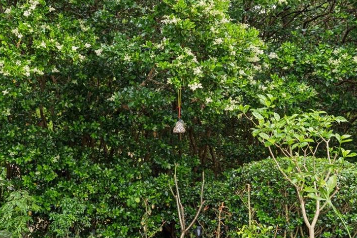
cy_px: 153
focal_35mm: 48
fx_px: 479
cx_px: 65
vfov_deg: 27.8
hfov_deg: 39.1
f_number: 9
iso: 100
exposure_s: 1/6
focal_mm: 17.1
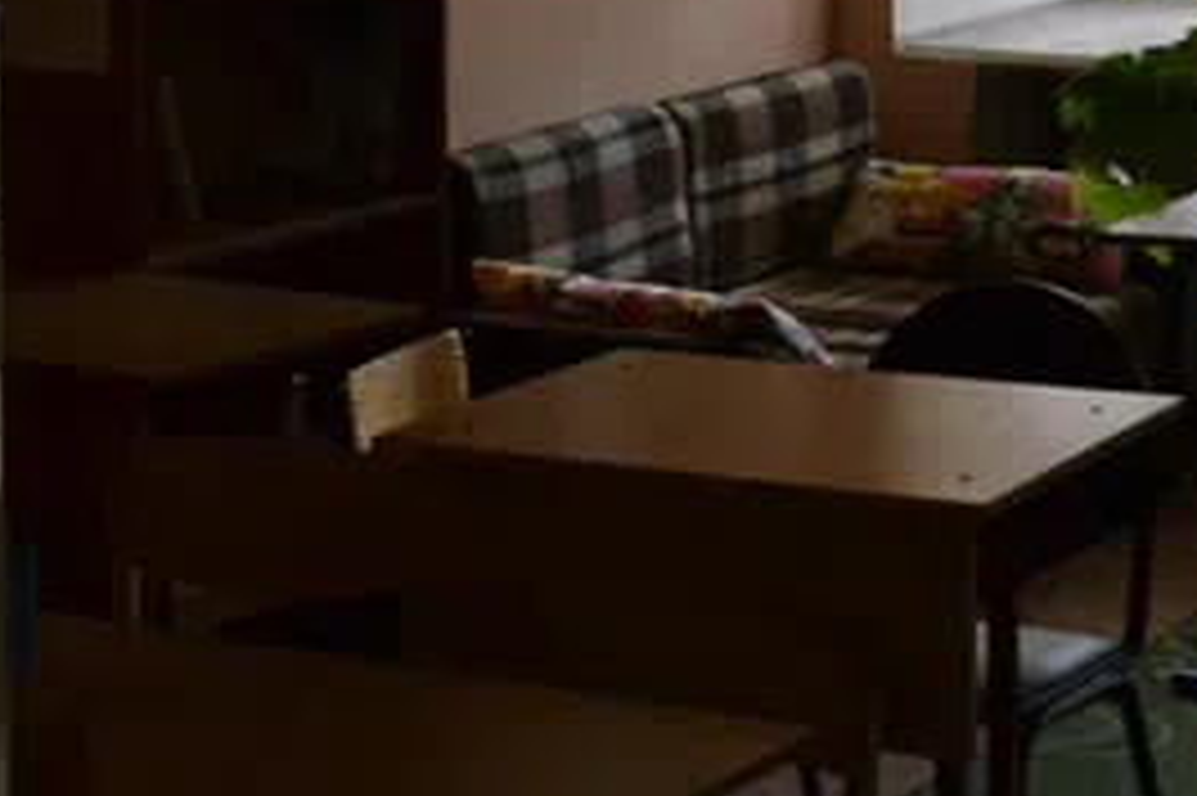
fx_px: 3456
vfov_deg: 12.3
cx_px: 1264
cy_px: -546
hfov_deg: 19.0
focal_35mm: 104
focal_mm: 18
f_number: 5.6
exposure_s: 1/125
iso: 1600
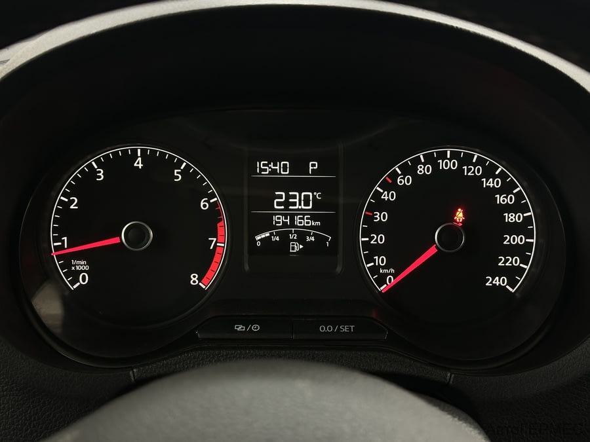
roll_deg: -0.4
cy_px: 221
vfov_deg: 30.3
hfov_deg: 39.7
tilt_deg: -22.4
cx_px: 295
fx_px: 818
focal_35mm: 48
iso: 200
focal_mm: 6.86
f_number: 1.78
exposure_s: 1/33
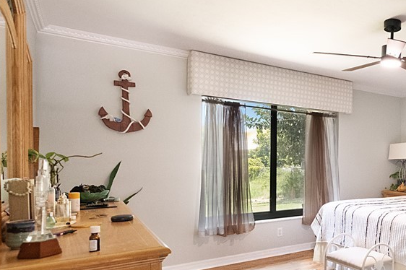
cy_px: 161
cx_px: 377
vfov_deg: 44.7
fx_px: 327
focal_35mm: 29
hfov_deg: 54.1
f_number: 4.5
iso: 6400
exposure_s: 1/80
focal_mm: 10
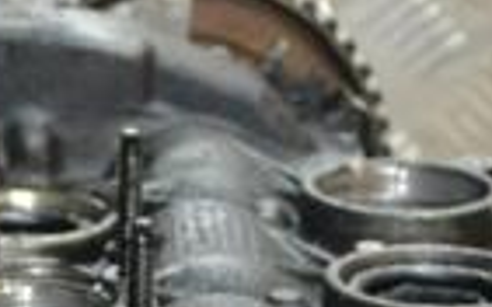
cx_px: -10
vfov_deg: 5.2
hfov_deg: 8.4
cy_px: 631
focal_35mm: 248
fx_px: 3324
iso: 2800
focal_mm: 38
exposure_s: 1/60
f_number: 5
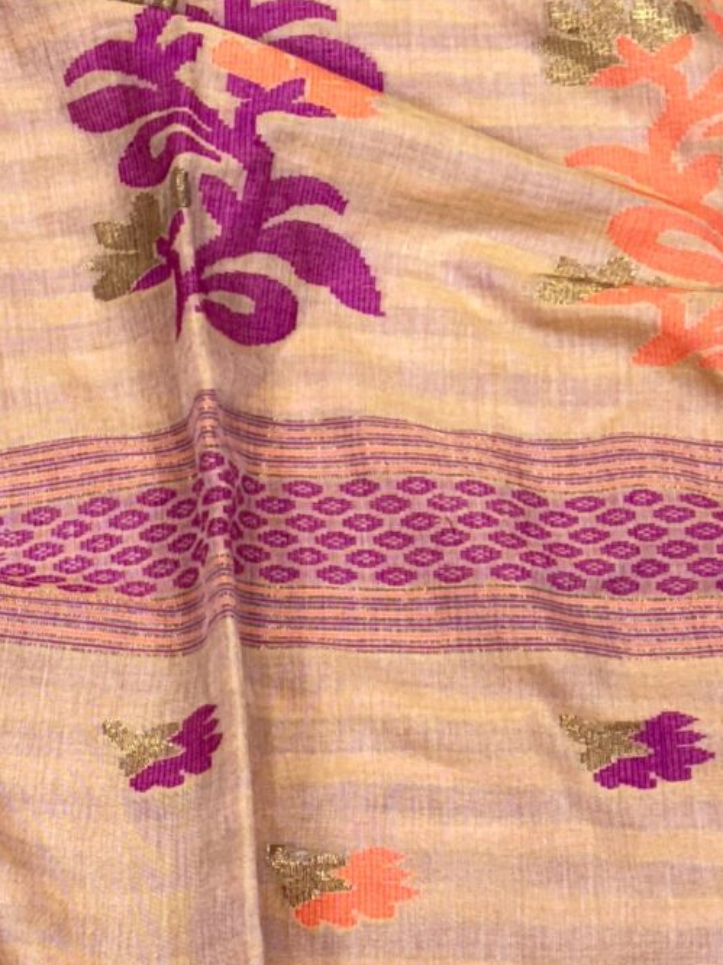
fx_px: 2787
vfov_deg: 19.4
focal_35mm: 100
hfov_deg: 14.7
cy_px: 171
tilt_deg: -63.0
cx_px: 197
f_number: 1.6
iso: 125
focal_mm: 5.96
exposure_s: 1/100
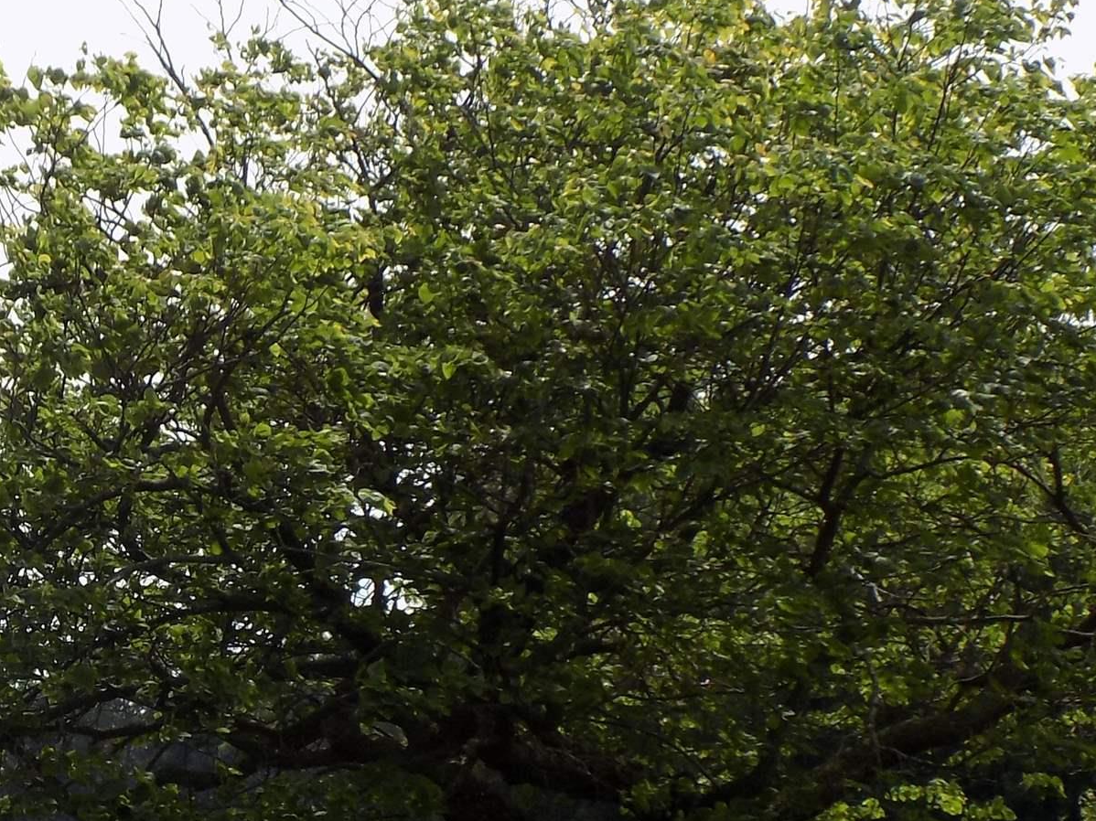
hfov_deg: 16.3
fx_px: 3735
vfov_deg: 12.4
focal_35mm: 118
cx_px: -75
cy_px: 779
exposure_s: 1/640
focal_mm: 8.1
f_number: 3.7
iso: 80
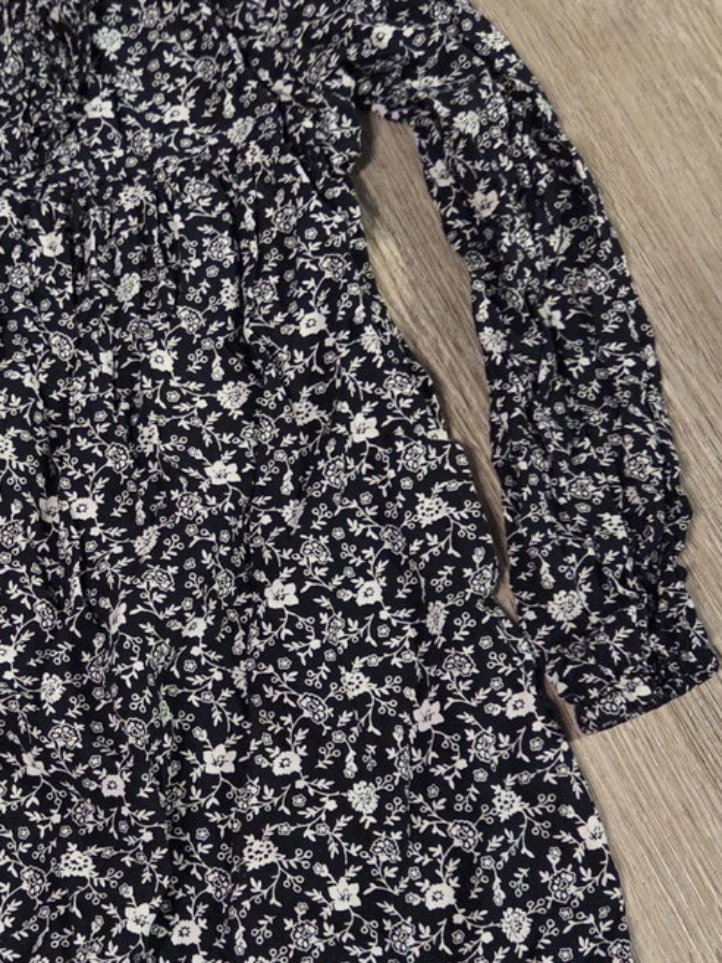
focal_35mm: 58
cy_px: 516
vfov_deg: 33.2
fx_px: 1613
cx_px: 45
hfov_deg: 24.4
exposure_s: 1/100
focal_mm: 5.4
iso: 2500
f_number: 1.8
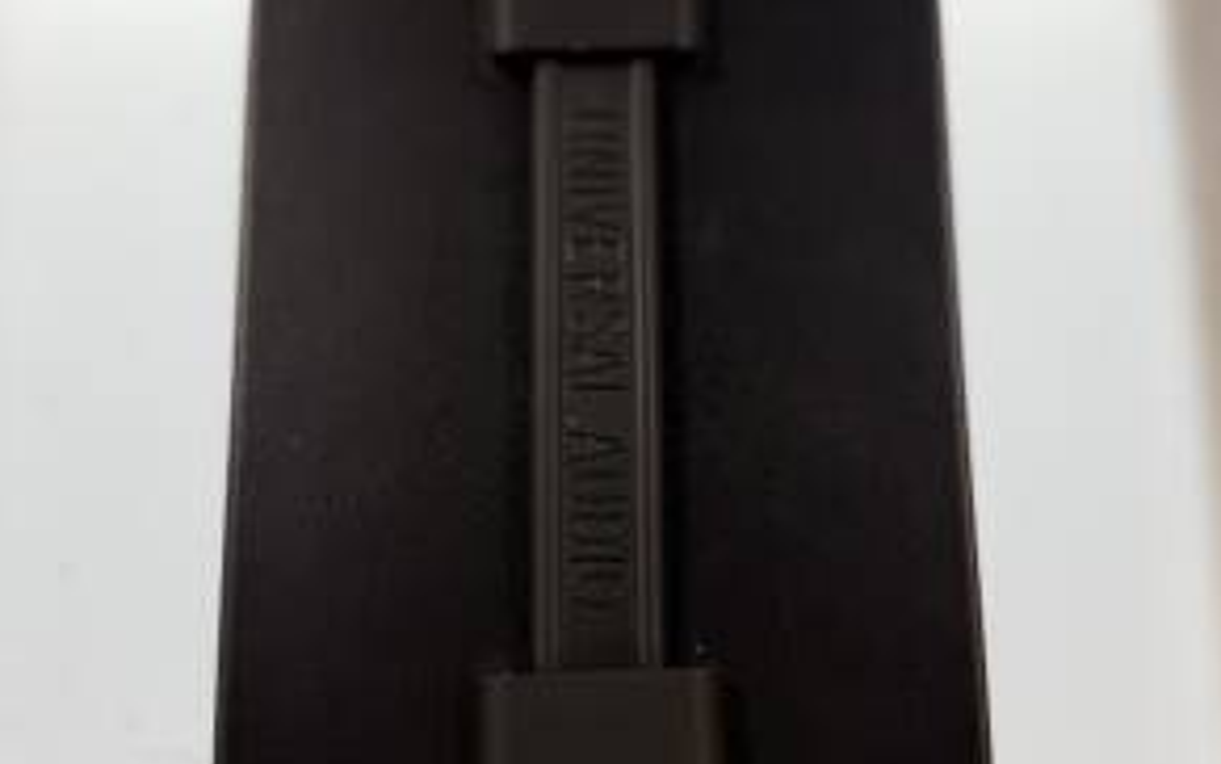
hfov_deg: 55.3
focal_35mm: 35
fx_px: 1165
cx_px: 621
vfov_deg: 36.3
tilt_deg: -79.9
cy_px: 395
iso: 100
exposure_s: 1/190
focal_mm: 6.76
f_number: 1.78
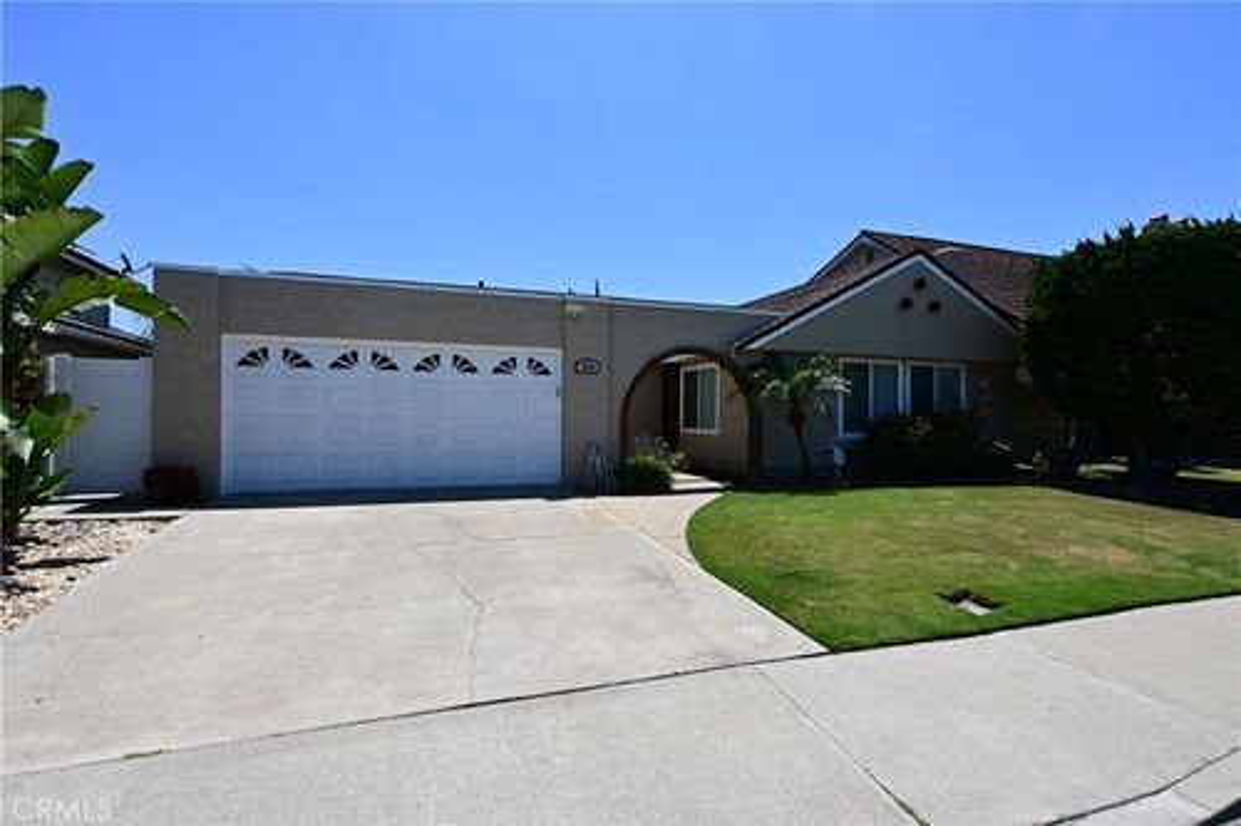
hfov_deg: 90.0
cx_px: 620
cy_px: 413
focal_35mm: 18
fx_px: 620
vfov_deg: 67.3
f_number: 11
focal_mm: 12
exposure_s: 1/250
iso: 180
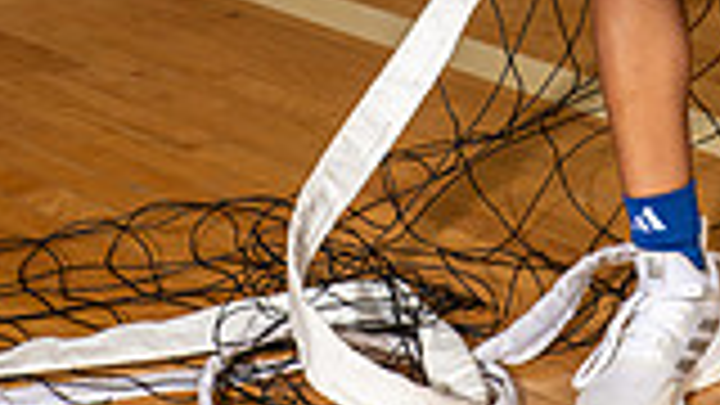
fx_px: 2921
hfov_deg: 14.0
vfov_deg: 7.4
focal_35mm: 153
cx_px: 590
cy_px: -554
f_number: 6.3
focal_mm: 52
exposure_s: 1/250
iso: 320
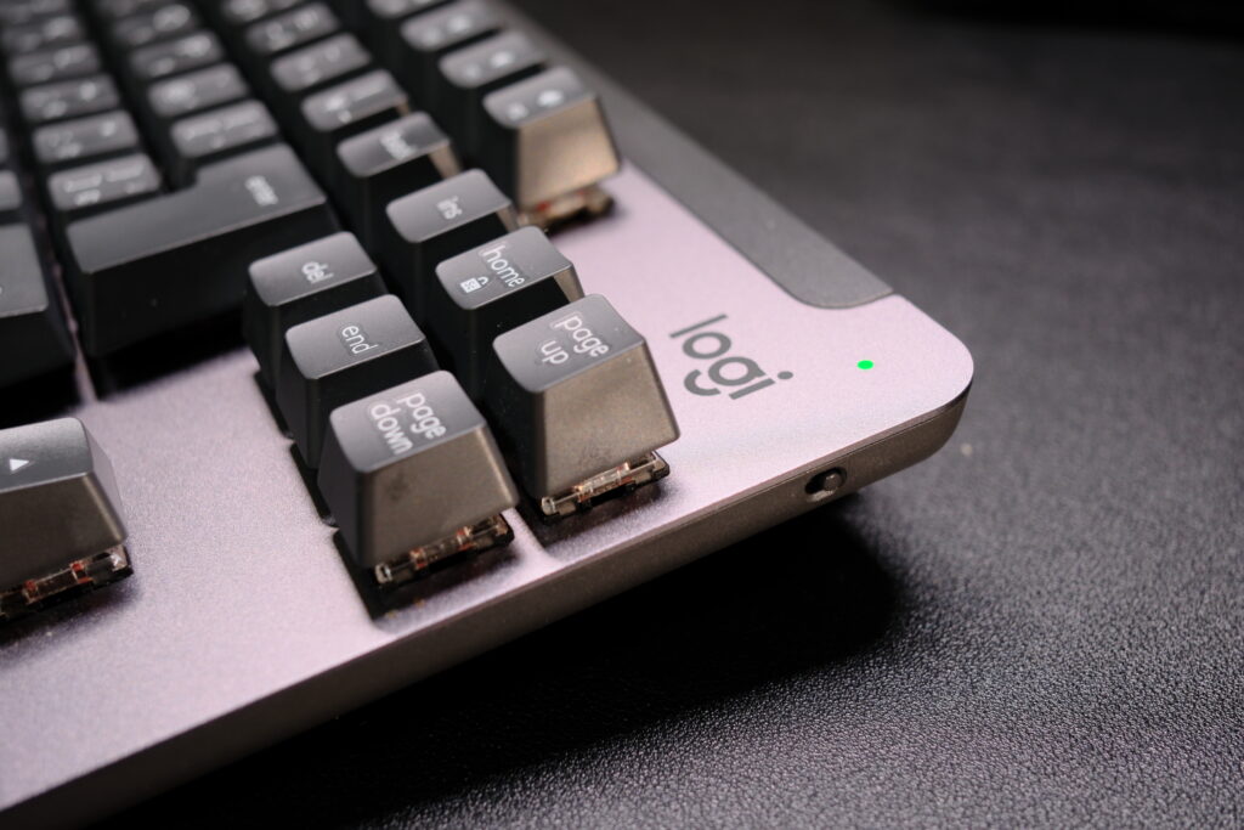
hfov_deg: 54.4
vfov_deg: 37.9
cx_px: 622
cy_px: 415
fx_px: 1210
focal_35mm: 35
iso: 640
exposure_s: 1/34
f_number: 4
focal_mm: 23
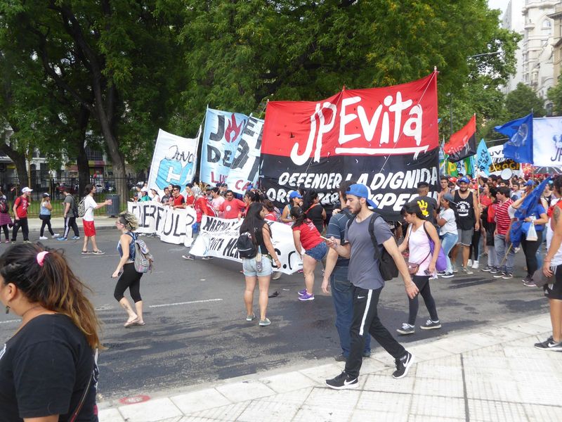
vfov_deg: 39.7
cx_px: 281
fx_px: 584
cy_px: 211
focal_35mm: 36
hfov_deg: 51.4
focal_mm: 6.3
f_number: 3.7
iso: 160
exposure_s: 1/250
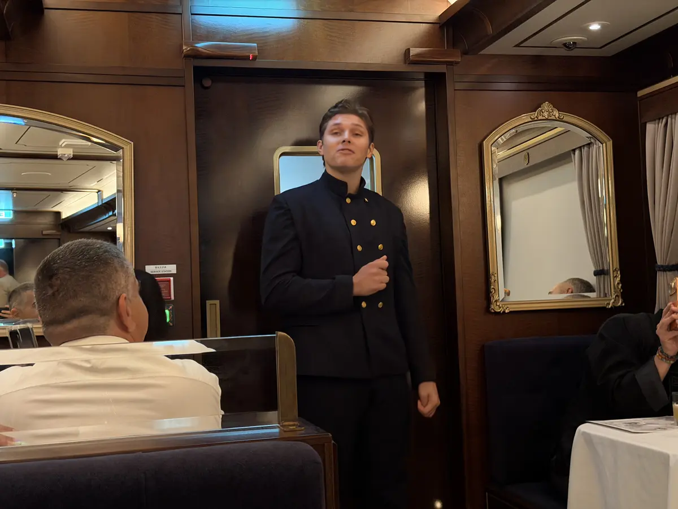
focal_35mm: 48
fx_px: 940
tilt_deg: +3.1
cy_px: 254
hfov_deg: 39.7
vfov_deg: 30.3
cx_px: 339
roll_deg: +2.9
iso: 800
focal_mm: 6.76
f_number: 1.78
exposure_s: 1/20
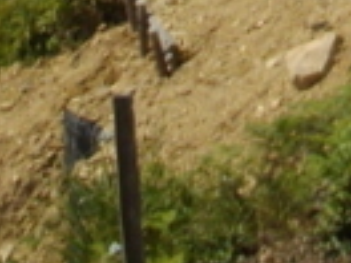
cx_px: 431
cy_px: -574
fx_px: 2413
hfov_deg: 8.2
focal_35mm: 238
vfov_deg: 5.8
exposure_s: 1/400
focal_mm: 6.2
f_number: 5.6
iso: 80
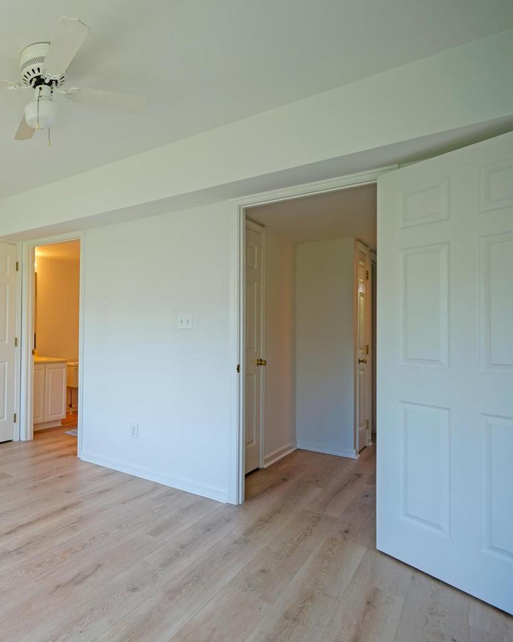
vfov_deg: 75.0
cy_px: 324
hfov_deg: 53.2
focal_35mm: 22
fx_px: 417
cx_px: 29
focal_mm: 10
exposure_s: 1/50
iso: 125
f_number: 4
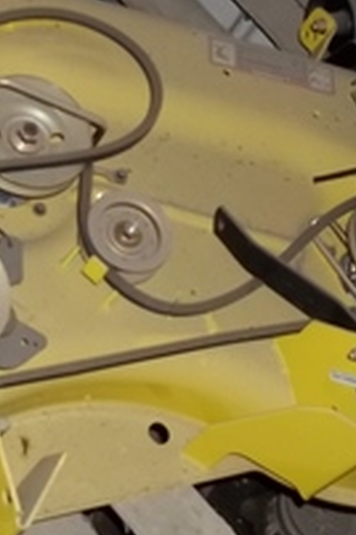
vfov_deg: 22.6
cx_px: 43
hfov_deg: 15.0
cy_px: 224
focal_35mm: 90
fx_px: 1335
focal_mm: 5.7
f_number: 2.9
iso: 64
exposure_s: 1/30
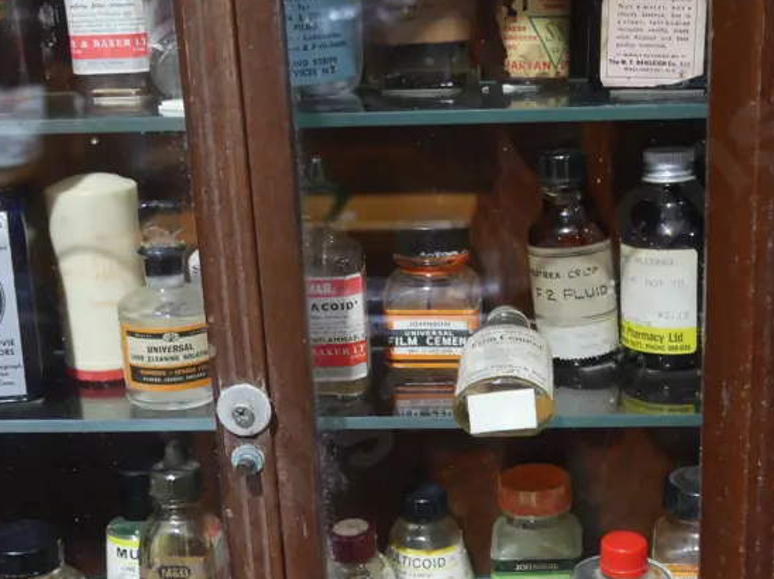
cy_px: 344
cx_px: 479
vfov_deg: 26.0
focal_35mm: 56
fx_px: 1251
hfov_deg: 34.2
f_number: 3.6
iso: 800
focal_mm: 15
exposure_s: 1/60
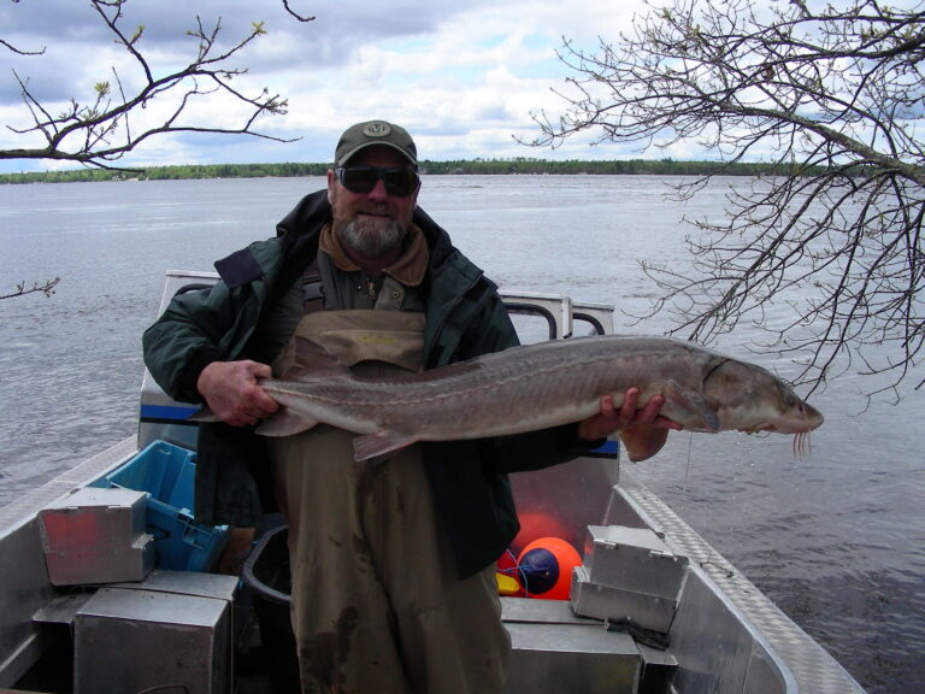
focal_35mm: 38
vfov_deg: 37.7
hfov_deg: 49.0
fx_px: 1015
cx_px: 462
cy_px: 347
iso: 50
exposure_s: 1/624
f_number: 4
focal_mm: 6.3
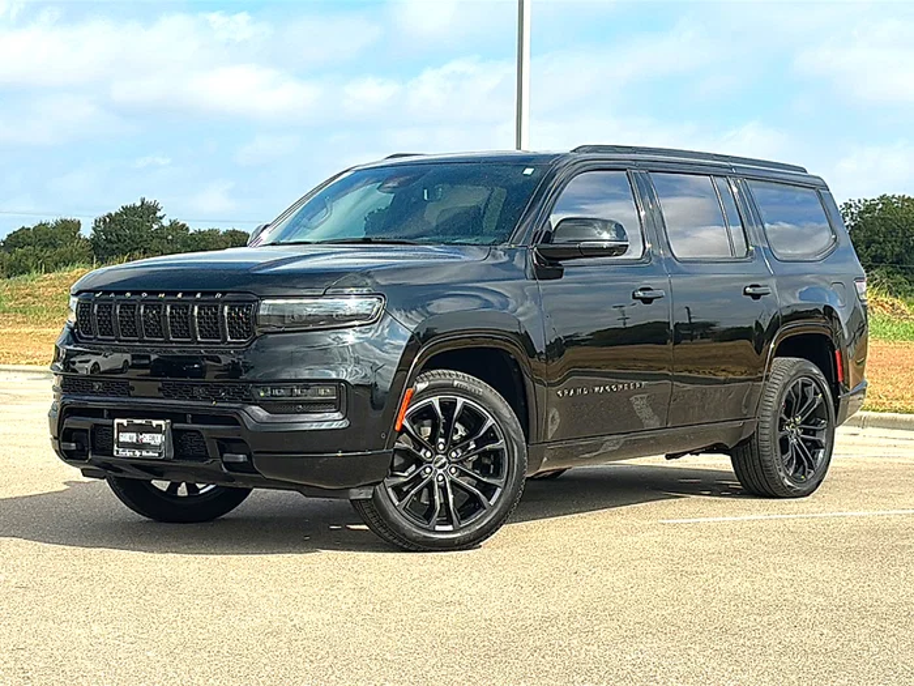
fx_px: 1663
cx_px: 457
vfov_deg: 23.3
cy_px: 343
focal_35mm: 63
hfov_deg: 30.7
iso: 100
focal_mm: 6.86
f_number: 1.78
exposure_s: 1/4608
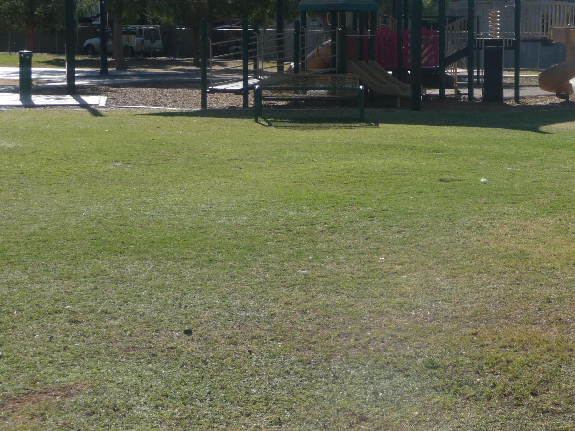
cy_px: 83
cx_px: 416
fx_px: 1362
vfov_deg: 17.8
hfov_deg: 23.6
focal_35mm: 82
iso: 100
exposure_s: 1/800
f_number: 4.2
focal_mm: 8.5
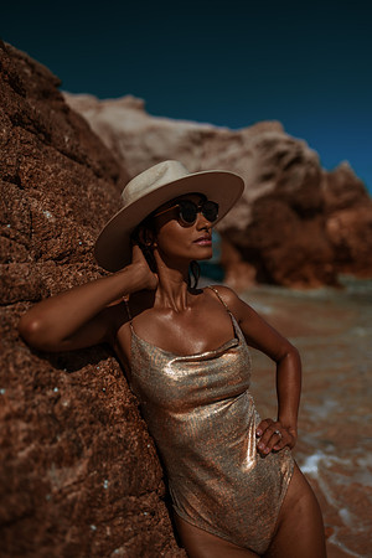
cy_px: 279
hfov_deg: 37.9
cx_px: 186
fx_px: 542
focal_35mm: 35
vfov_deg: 54.4
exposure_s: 1/8000
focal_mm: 35
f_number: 1.8
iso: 31
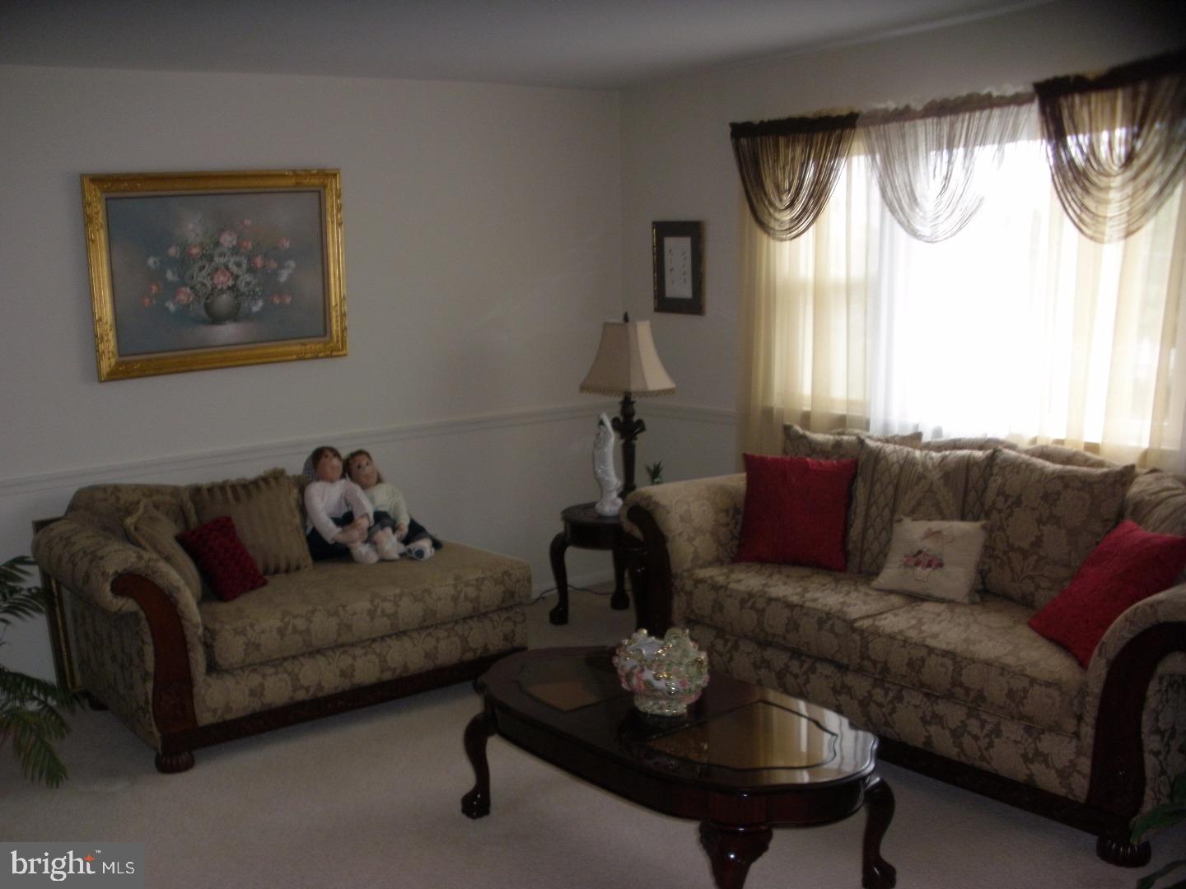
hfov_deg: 51.4
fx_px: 1233
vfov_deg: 39.7
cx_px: 593
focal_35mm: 36
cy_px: 444
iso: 160
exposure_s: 1/30
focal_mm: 6.3
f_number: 3.5
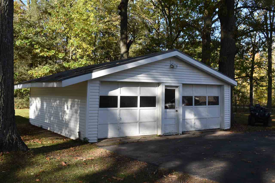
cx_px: 138
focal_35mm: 36
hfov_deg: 53.1
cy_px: 92
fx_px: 275
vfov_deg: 36.9
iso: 100
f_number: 6.3
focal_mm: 24
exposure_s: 1/160
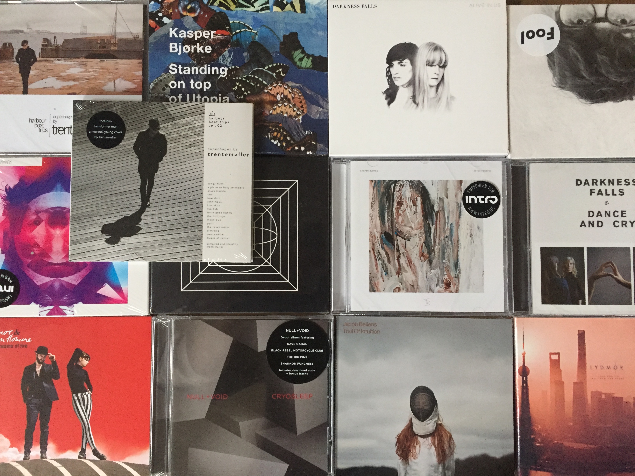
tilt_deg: -89.3
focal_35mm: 29
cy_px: 238
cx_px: 318
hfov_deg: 61.7
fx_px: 532
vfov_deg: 48.2
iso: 320
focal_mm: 4.15
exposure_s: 1/33
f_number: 2.2
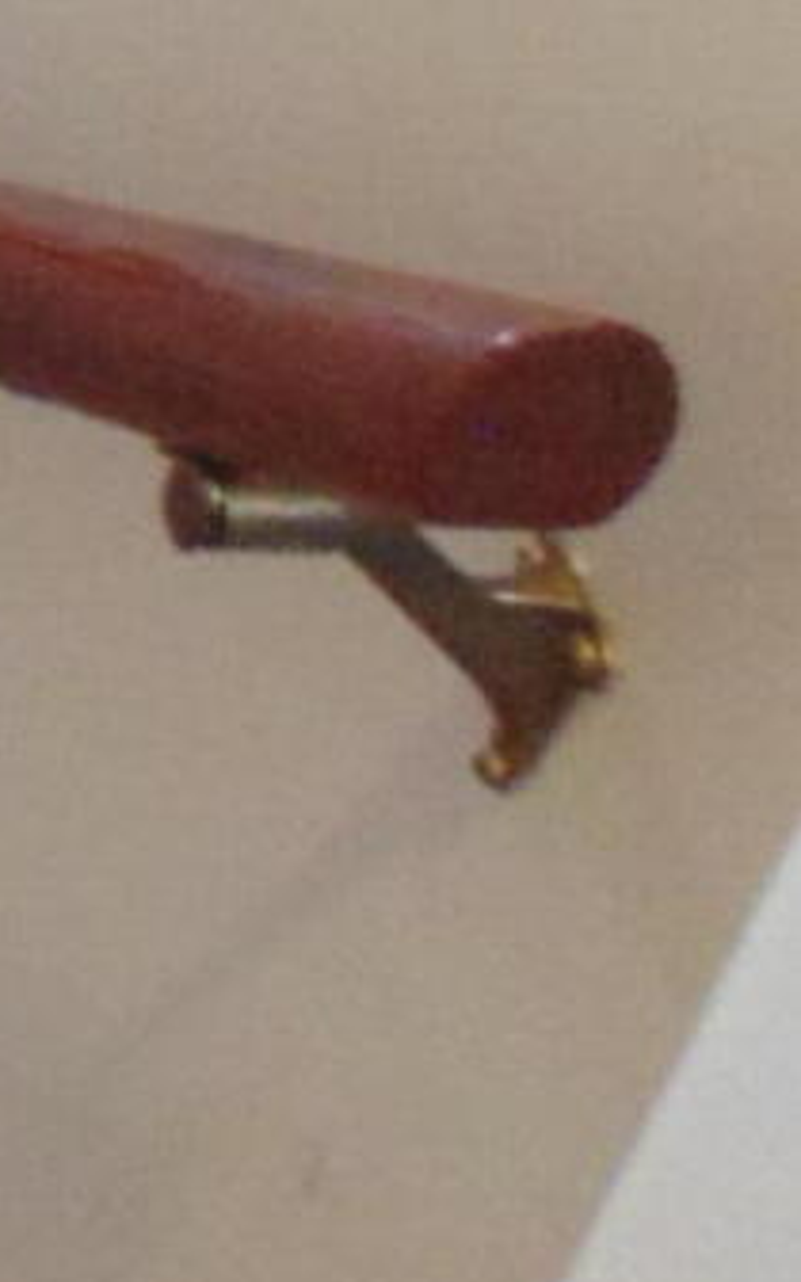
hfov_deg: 7.5
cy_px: -706
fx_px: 4855
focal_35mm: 139
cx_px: -2056
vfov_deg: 14.0
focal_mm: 4
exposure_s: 1/25
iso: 400
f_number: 3.1
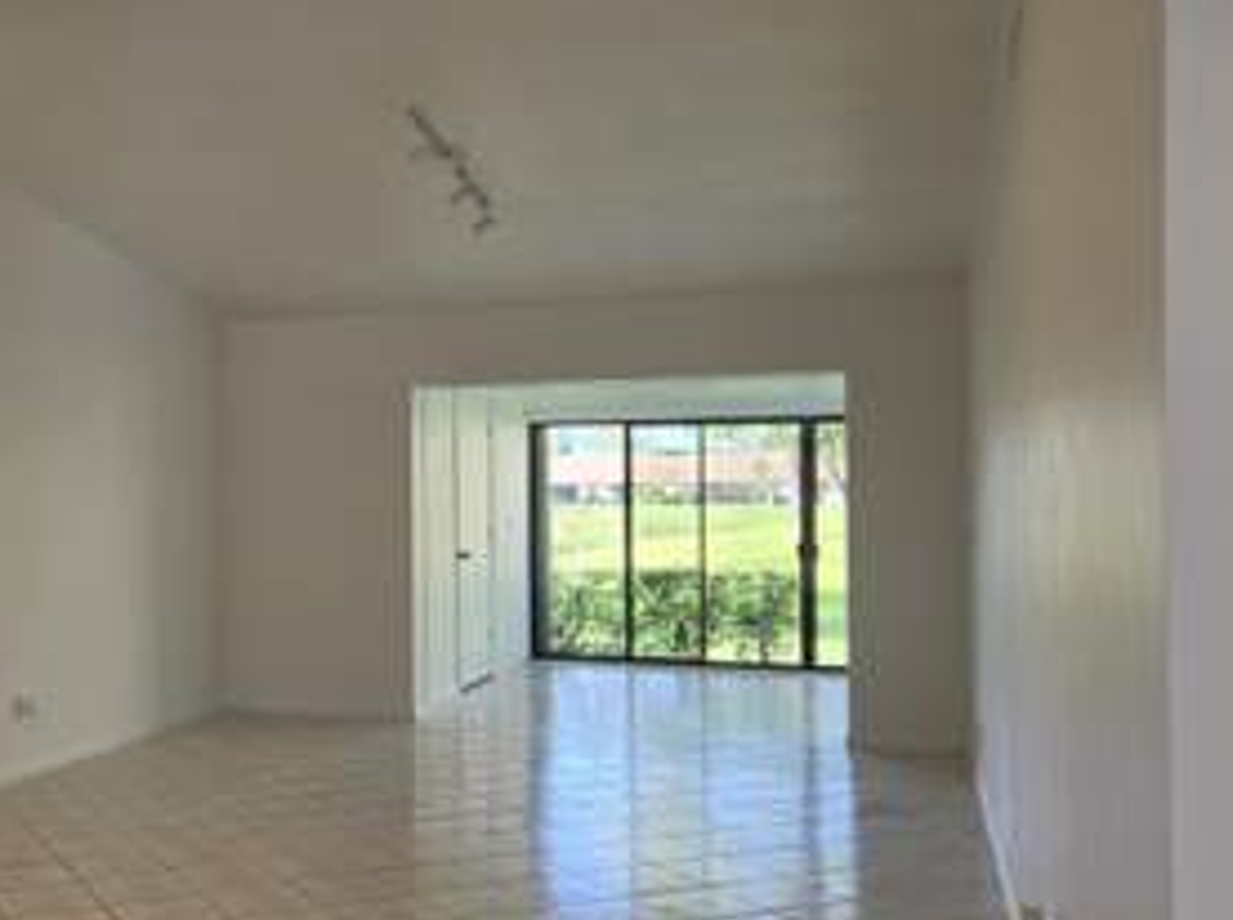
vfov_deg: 35.8
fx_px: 1422
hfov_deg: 45.6
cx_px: 344
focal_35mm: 40
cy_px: 489
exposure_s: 1/180
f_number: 1.8
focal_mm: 5.4
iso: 80
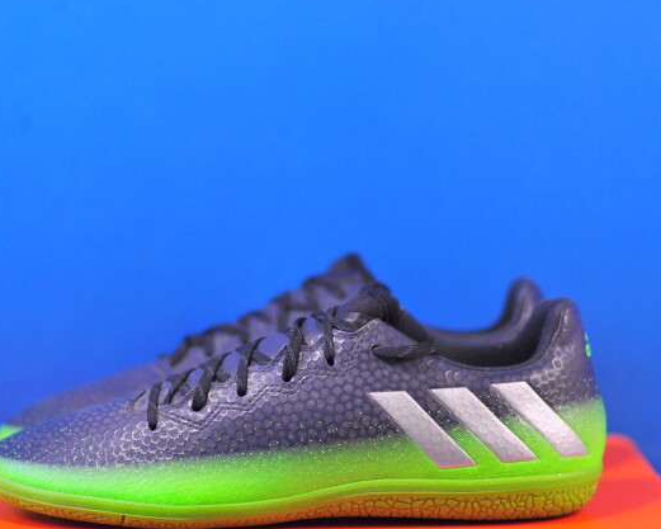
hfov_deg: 17.8
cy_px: 261
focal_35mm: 108
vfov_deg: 14.3
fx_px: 2113
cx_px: 277
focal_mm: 50
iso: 250
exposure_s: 1/320
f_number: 2
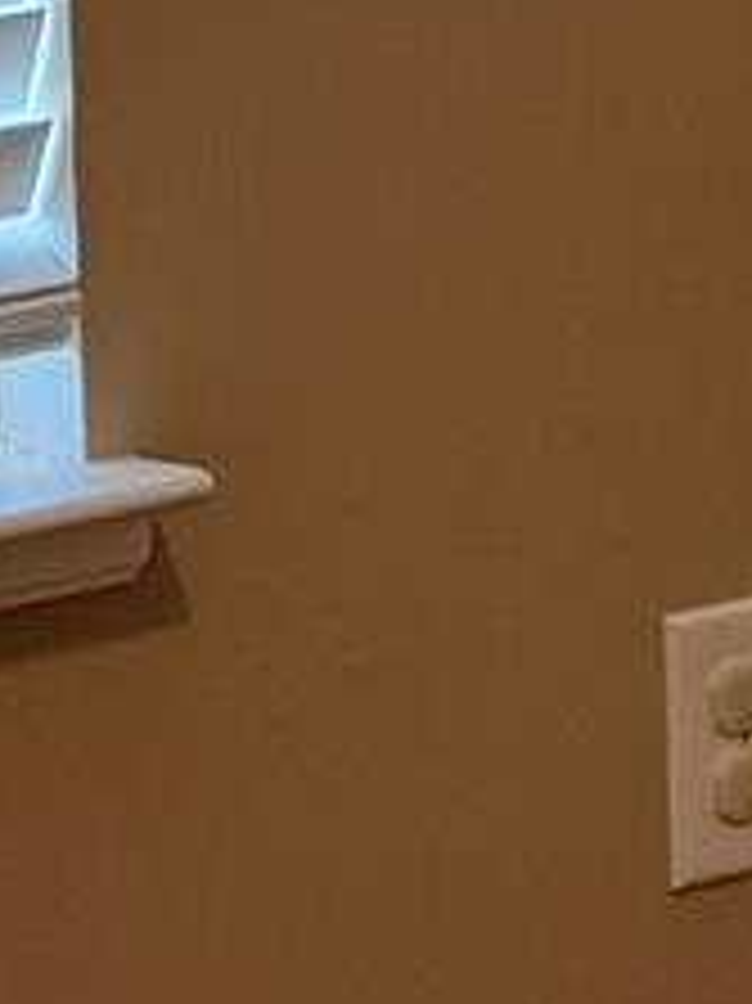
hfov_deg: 5.7
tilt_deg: -4.5
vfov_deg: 7.5
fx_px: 7480
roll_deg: +2.4
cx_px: 1072
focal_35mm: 258
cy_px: -518
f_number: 1.78
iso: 80
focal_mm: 6.76
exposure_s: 1/60
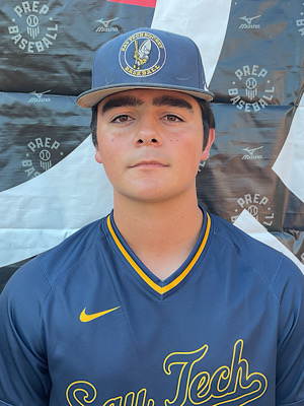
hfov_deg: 48.2
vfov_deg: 61.7
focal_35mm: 29
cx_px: 152
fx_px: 340
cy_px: 203
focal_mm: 3
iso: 16
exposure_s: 1/120
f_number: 1.8
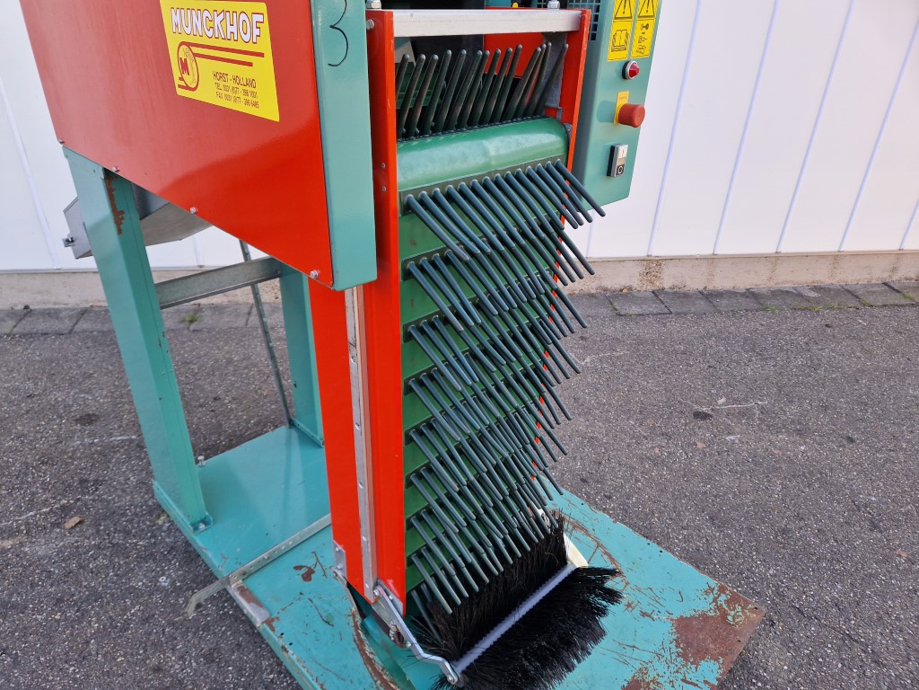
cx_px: 460
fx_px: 611
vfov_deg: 58.9
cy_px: 345
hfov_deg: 73.9
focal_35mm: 23
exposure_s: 1/180
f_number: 1.8
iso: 50
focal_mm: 5.4
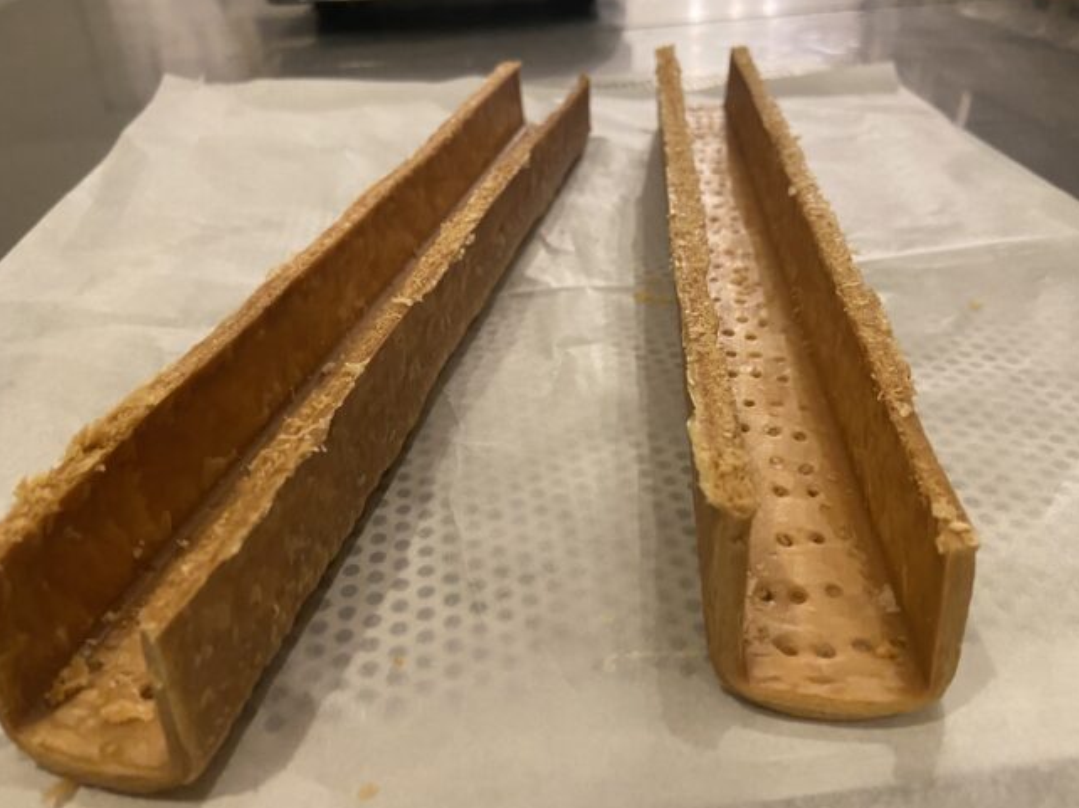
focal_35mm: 27
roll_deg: +2.4
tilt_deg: -33.3
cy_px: 407
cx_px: 544
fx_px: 841
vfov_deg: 51.3
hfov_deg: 65.3
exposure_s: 1/50
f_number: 1.8
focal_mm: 4.25
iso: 400
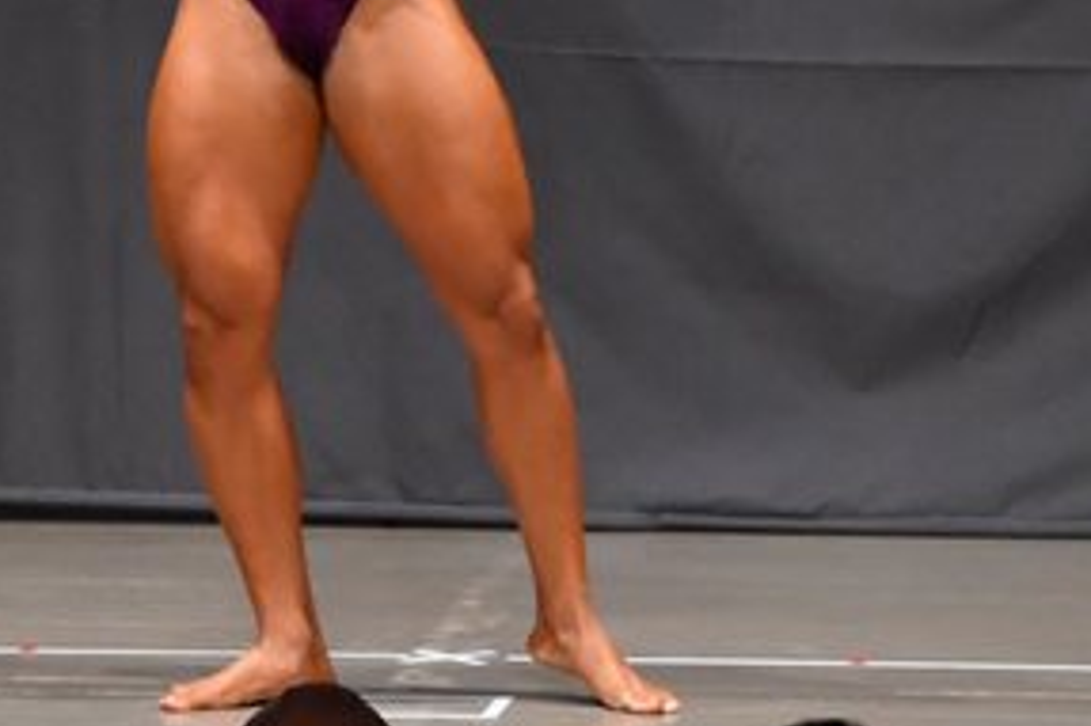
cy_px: 4
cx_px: 355
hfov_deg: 4.1
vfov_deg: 2.7
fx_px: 15295
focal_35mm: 505
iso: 6400
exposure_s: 1/400
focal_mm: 125
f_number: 5.6
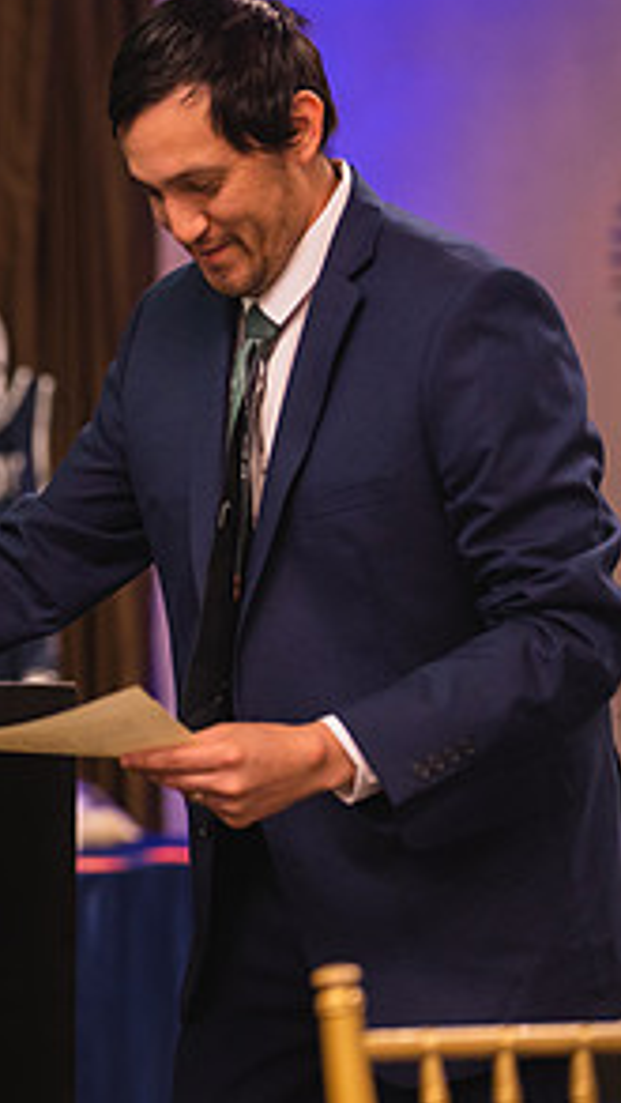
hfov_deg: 10.6
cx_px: -241
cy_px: 538
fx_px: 3247
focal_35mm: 111
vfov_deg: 19.3
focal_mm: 50
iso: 800
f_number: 1.2
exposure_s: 1/400
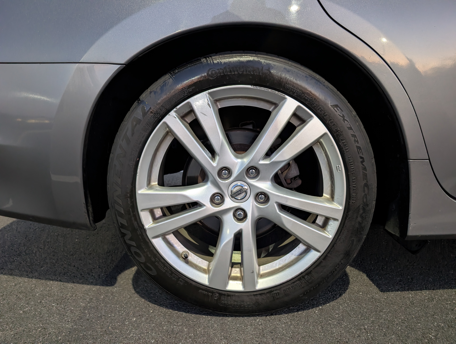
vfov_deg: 56.9
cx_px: 228
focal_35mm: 24
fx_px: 317
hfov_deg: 71.5
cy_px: 172
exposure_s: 1/37.6
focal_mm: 6.9
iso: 420
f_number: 1.68
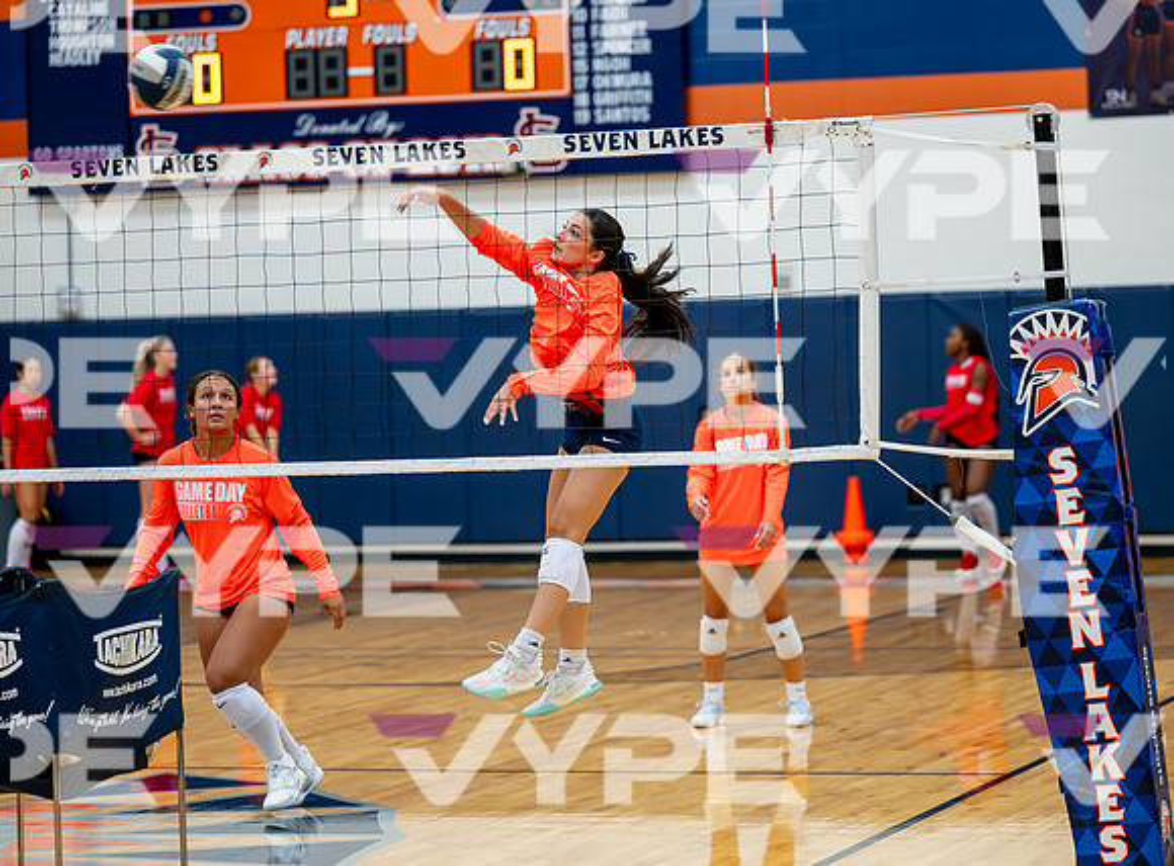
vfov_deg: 12.4
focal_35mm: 118
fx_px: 3977
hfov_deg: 16.8
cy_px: 433
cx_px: 616
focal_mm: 110
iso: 2500
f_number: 2.8
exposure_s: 1/800
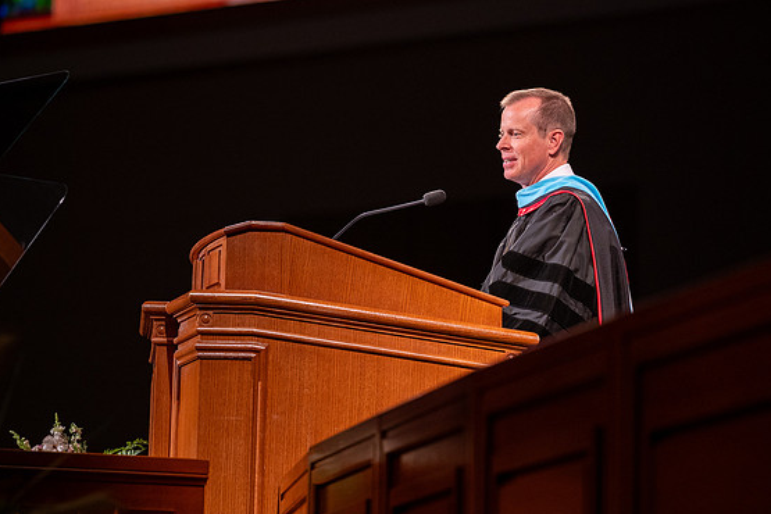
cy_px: 200
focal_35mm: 240
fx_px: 5140
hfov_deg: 8.6
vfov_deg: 5.7
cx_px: 424
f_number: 2.8
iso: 800
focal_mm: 170
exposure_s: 1/200
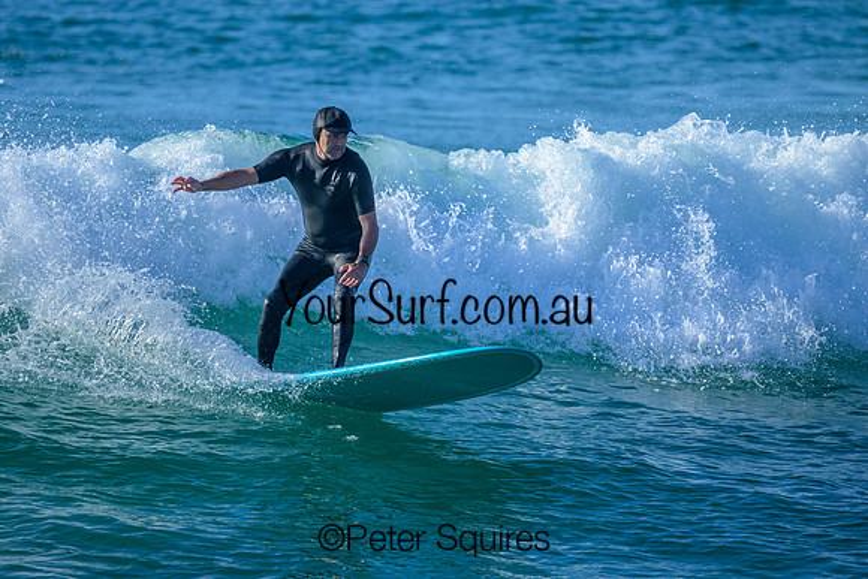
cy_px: 259
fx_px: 21356
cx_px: 388
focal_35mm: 886
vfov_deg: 1.6
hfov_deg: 2.3
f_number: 6.3
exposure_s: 1/2000
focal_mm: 800
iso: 400
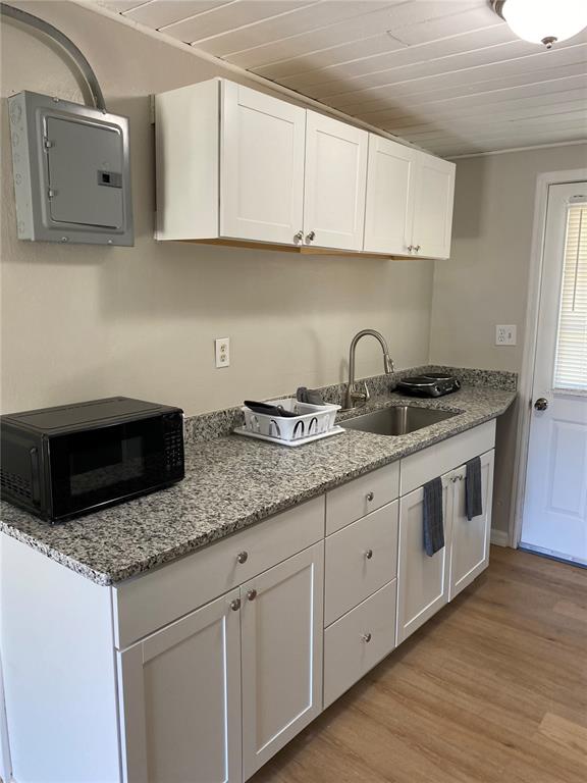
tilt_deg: -8.6
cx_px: 294
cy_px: 392
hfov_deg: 53.1
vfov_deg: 67.3
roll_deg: -0.9
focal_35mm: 26
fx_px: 588
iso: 125
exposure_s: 1/103
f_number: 1.8
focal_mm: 4.25
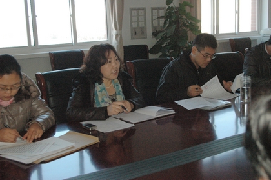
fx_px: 361
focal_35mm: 48
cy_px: 90
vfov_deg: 28.0
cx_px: 136
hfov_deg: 41.2
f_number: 5
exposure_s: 1/500
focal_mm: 32
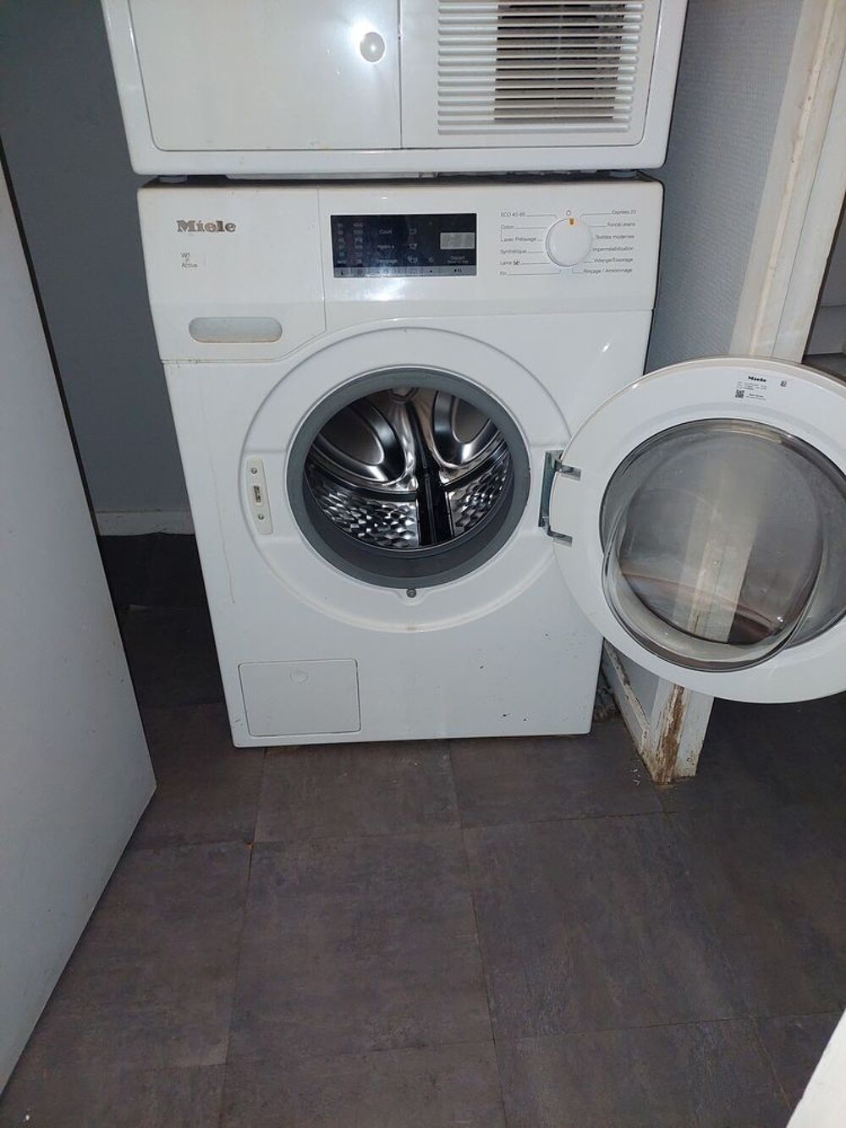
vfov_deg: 69.4
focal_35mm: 25
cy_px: 564
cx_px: 423
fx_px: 815
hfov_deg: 54.9
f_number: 1.8
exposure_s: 1/100
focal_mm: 5.23
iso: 320
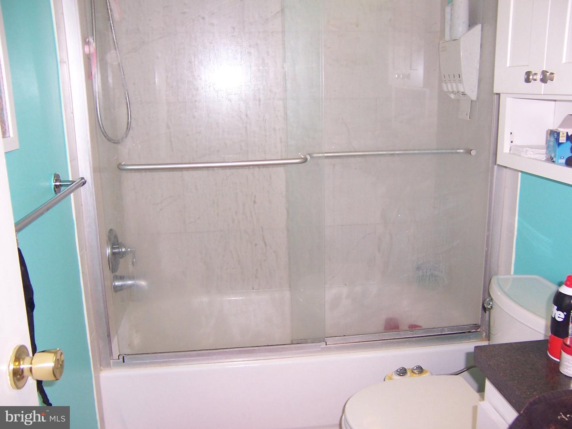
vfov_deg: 42.9
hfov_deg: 55.4
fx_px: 545
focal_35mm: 33
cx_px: 286
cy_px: 214
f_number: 2.8
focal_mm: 5.5
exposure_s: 1/60
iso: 140
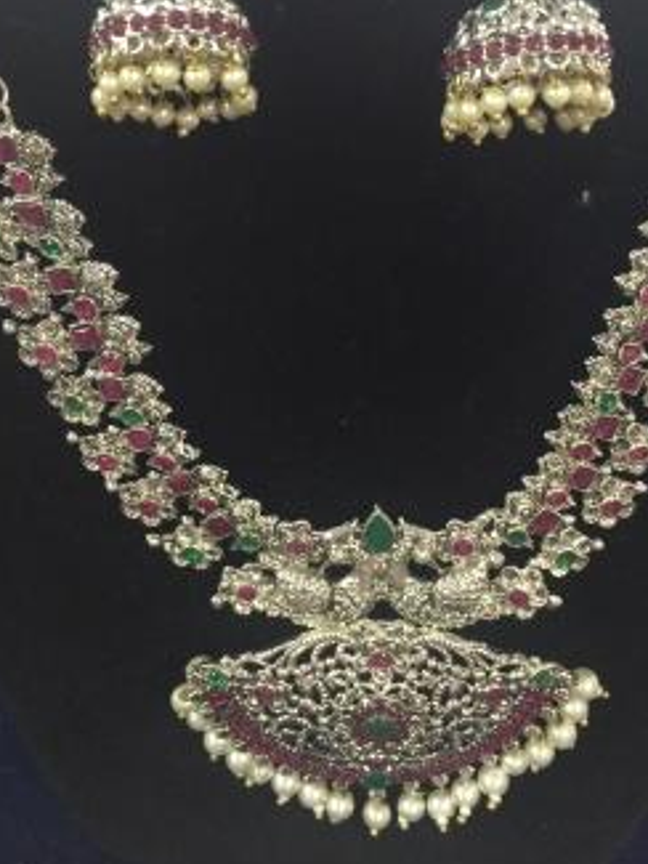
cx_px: 335
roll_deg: +0.2
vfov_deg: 46.0
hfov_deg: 36.0
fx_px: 998
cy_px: 287
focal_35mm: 40
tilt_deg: -42.9
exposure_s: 1/15
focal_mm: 4.15
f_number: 2.2
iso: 50
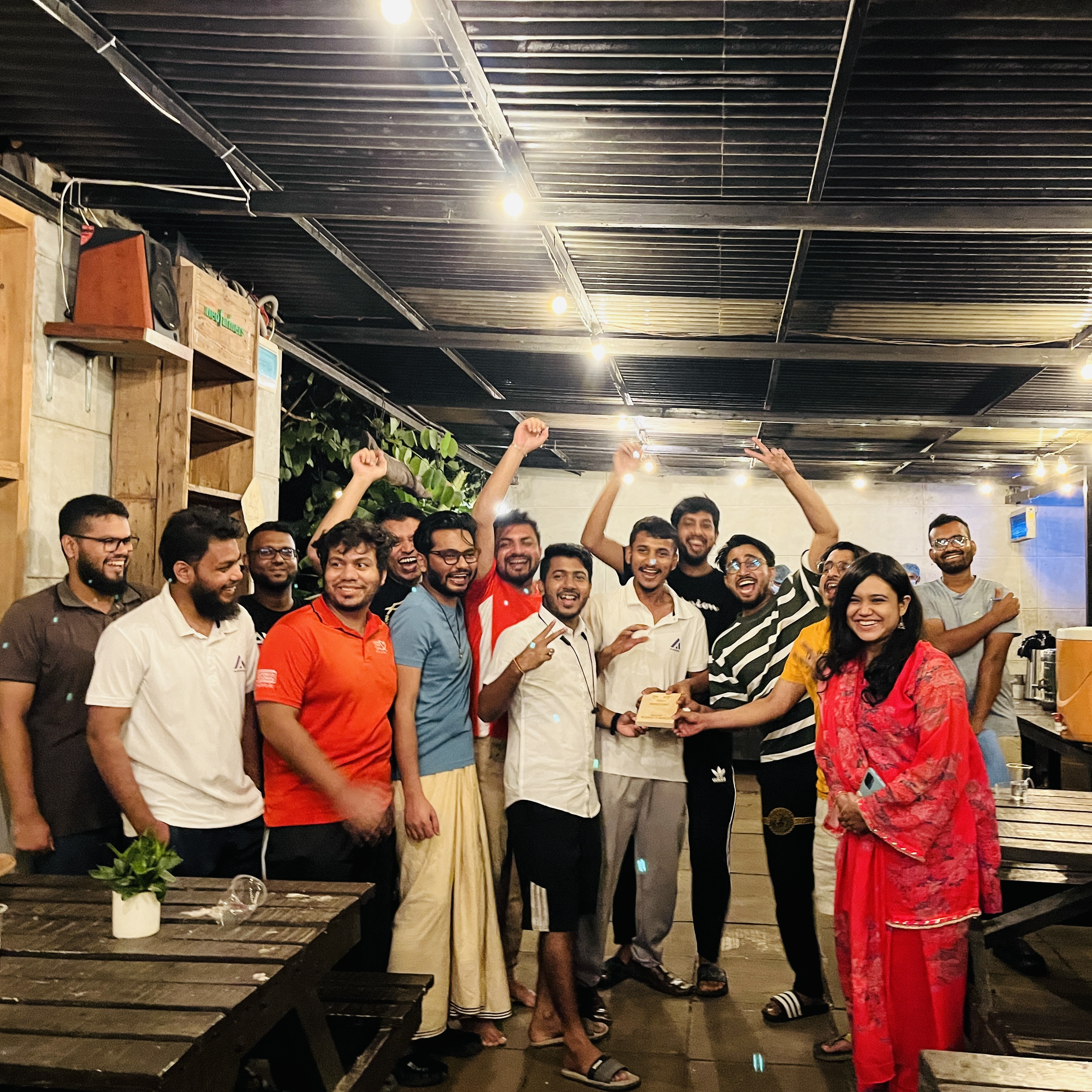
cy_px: 546
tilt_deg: +2.8
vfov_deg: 52.5
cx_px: 579
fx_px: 1106
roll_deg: -0.4
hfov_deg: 52.5
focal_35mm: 31
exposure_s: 1/25
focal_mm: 5.1
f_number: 1.6
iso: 640
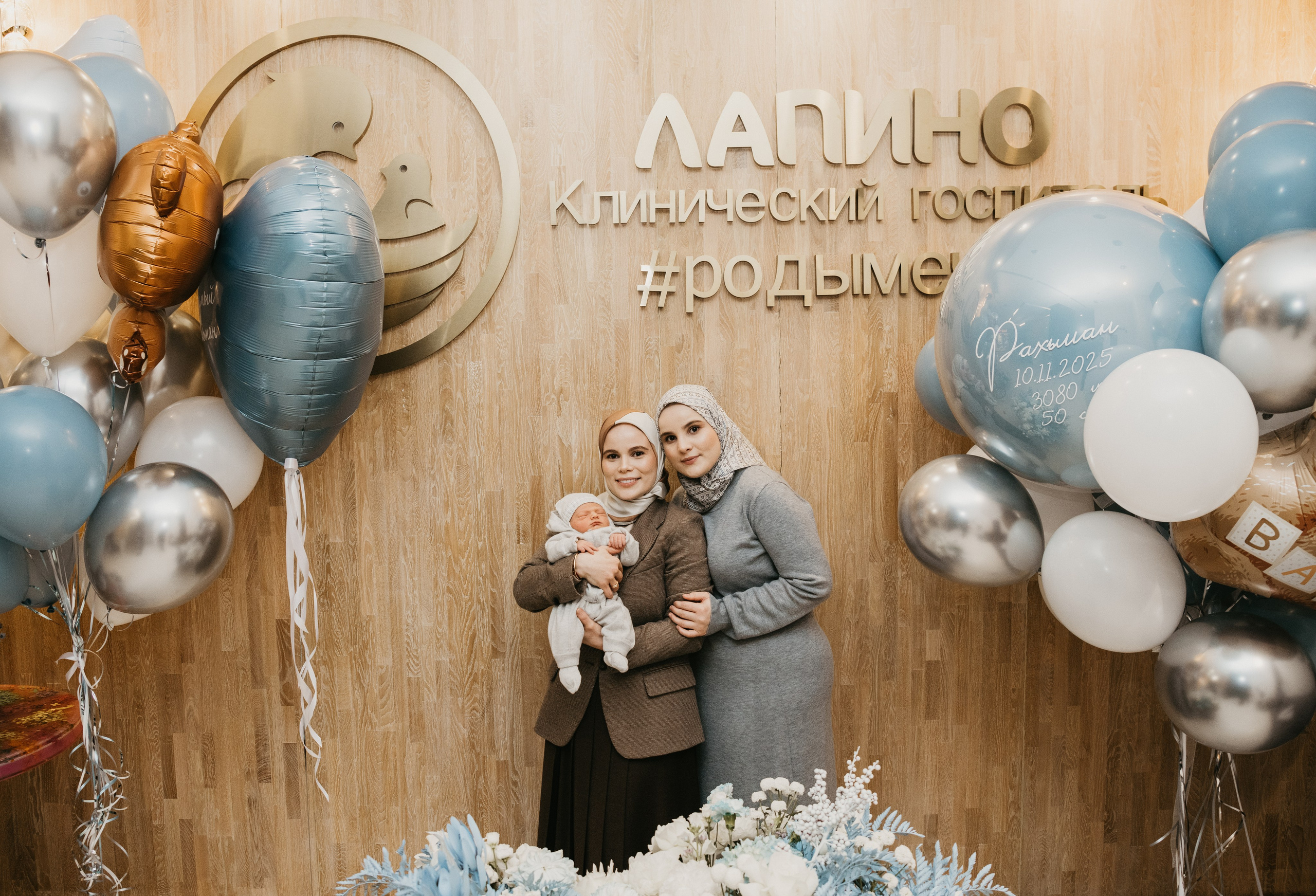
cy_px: 461
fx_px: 1047
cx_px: 625
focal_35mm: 28
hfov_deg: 64.2
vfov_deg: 46.3
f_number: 4
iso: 640
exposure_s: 1/160
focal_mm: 26
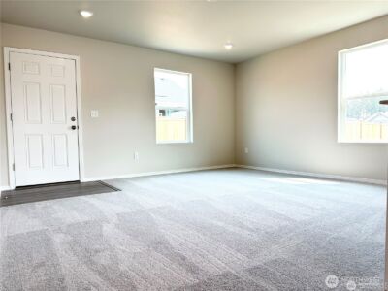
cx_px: 194
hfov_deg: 71.6
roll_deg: +0.9
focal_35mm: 24
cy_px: 146
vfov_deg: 56.8
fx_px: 269
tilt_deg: -2.2
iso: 80
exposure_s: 1/220
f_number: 1.78
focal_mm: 6.86
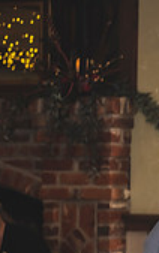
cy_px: 146
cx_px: 424
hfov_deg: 5.2
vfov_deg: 8.6
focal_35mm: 245
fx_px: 1694
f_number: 2.8
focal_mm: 70
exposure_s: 1/100
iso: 400
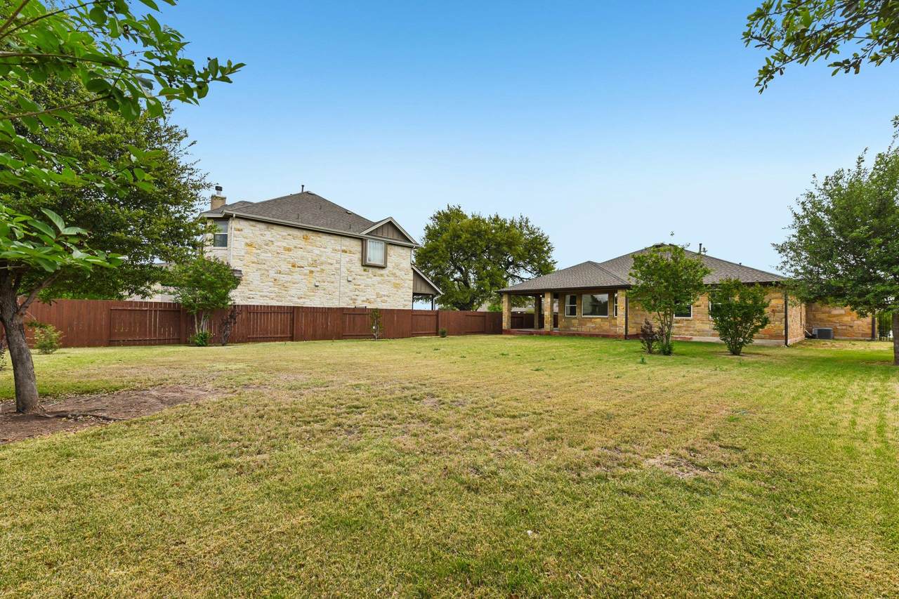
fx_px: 350
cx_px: 450
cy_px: 300
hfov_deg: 104.3
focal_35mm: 14
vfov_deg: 81.2
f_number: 8
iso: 100
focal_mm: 14
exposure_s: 1/320
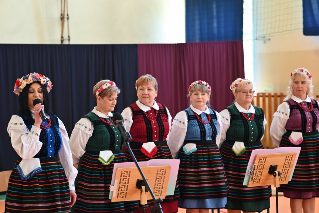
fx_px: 753
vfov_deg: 16.1
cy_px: 106
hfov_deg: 23.9
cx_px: 160
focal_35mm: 85
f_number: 2.8
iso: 1000
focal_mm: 85
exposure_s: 1/125
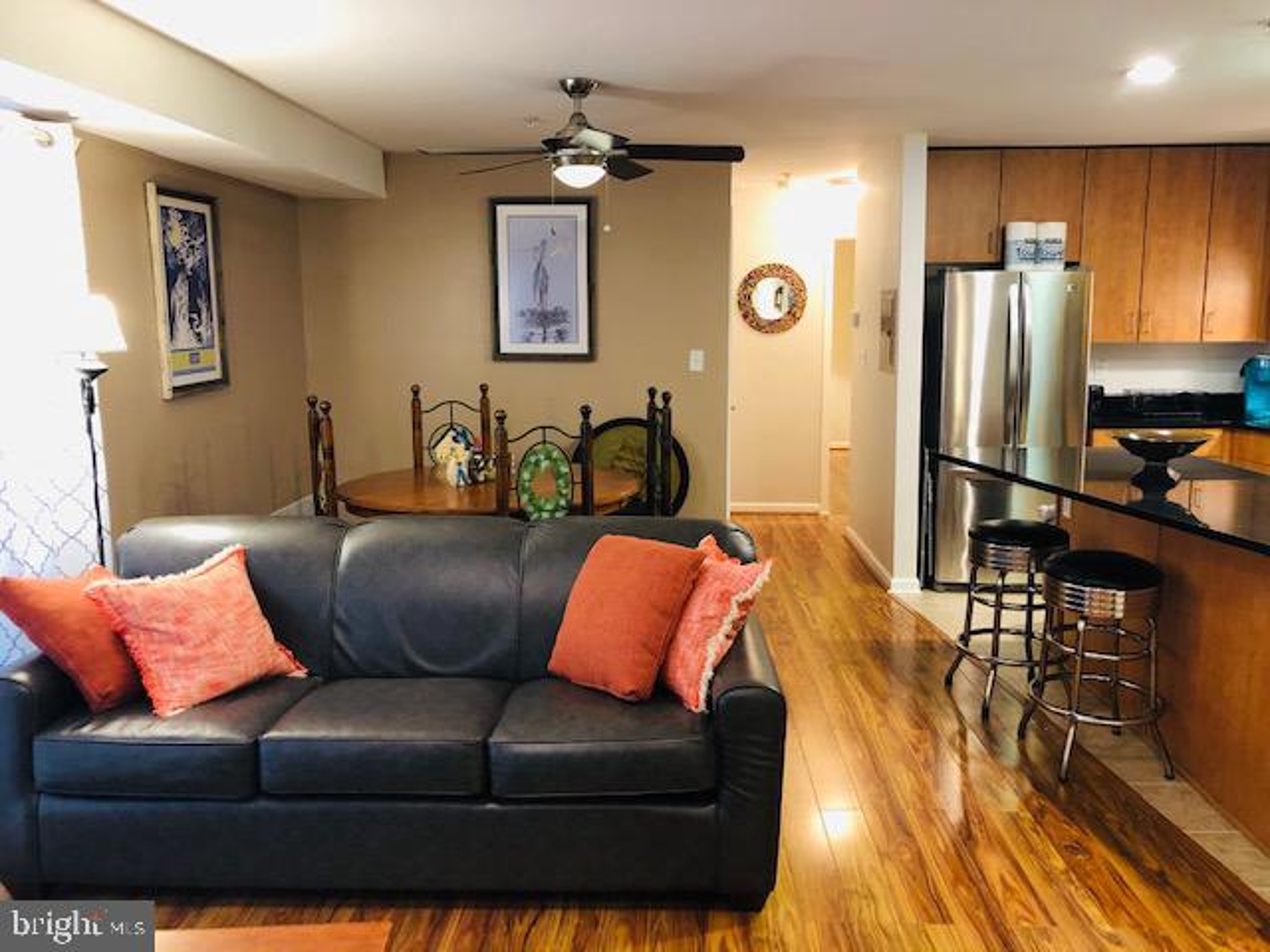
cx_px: 635
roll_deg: +0.6
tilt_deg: -8.5
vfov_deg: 49.7
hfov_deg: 63.4
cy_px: 476
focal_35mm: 28
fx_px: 1027
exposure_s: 1/15
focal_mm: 3.99
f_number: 1.8
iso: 80
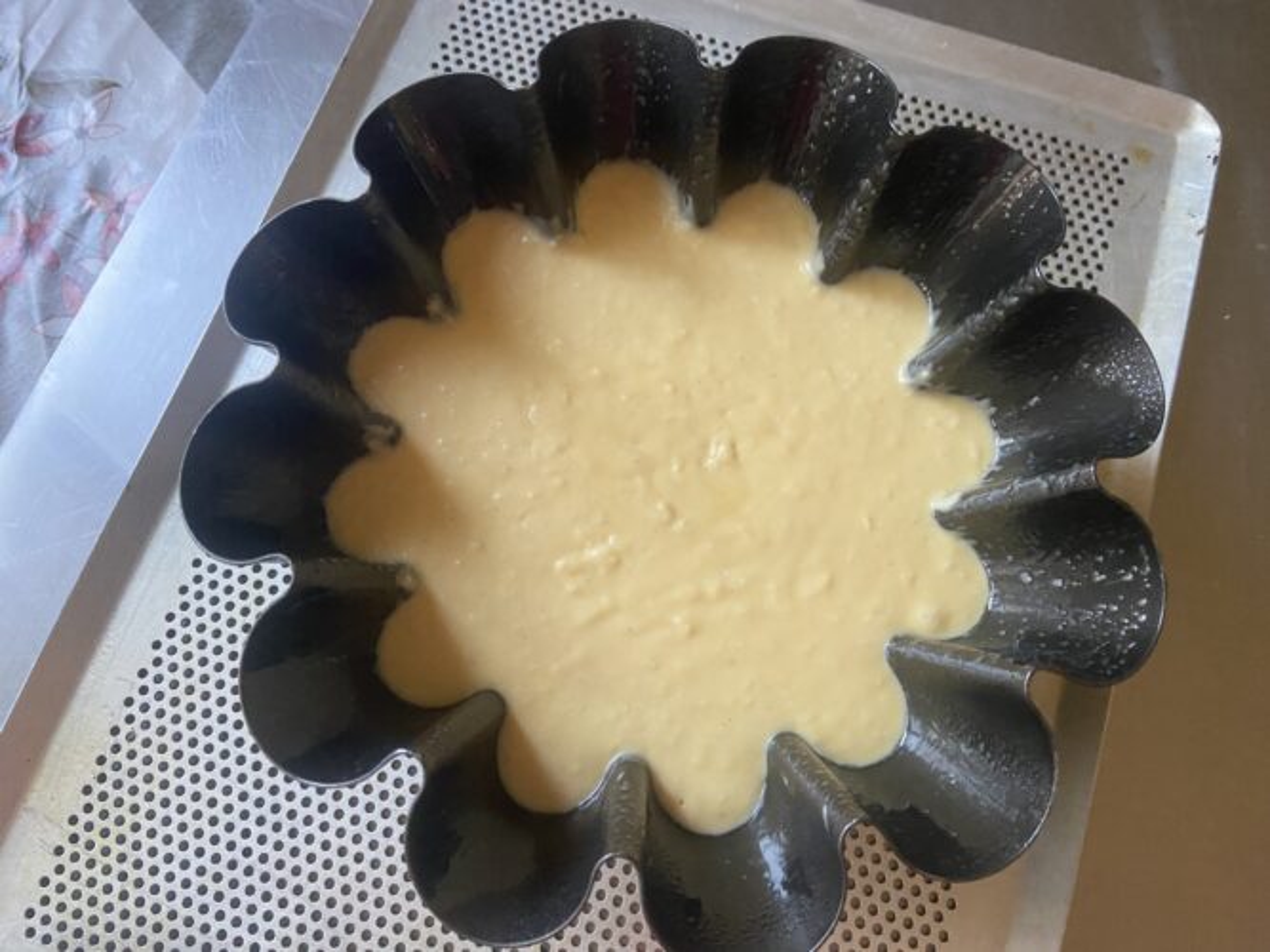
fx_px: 954
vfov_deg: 53.0
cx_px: 635
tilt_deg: -74.5
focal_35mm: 26
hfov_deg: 67.3
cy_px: 476
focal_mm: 4.25
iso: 400
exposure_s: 1/60
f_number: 1.8
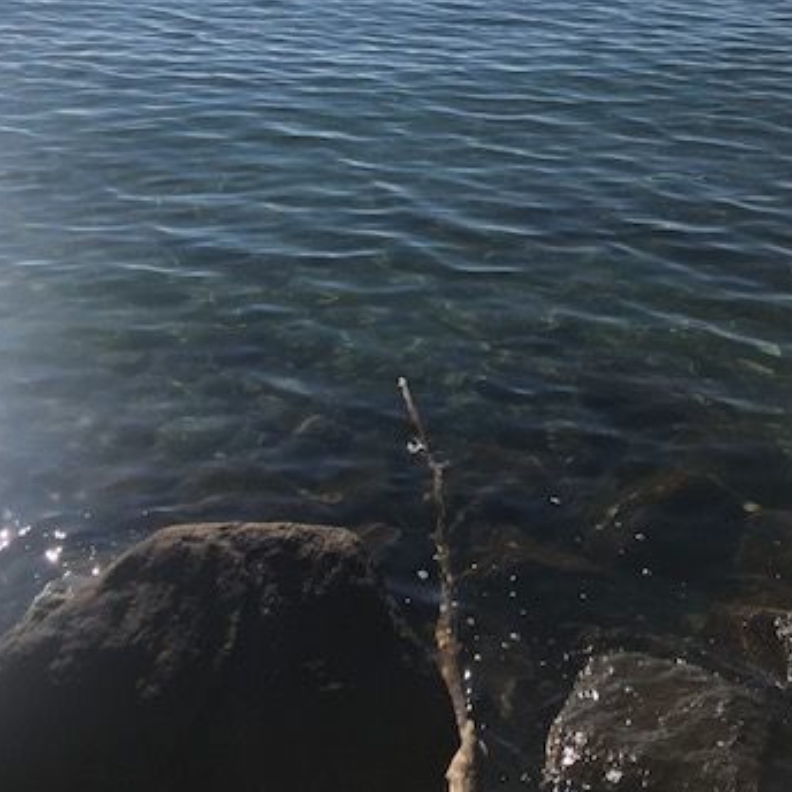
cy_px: 99
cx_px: 320
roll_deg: +2.1
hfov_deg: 36.7
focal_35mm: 46
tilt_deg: -18.4
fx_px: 1191
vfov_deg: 35.0
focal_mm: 3.99
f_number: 1.8
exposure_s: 1/4367
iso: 20
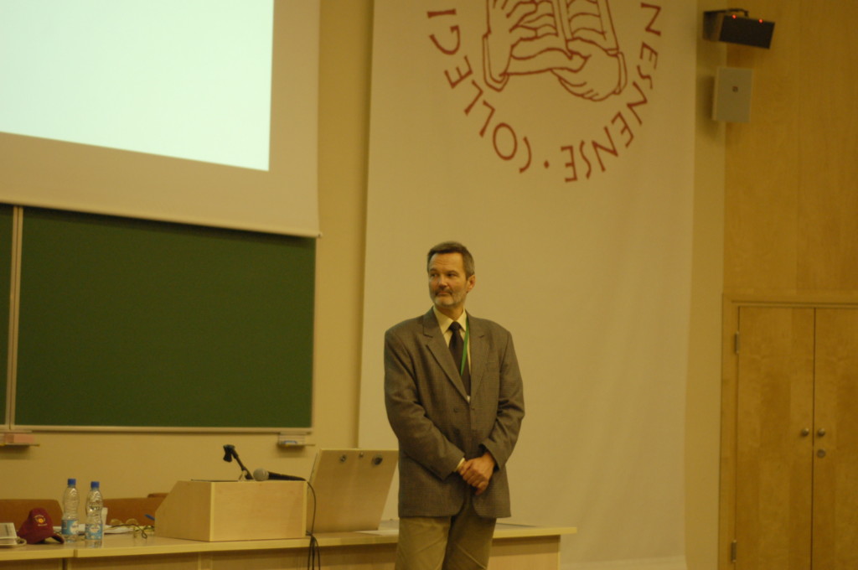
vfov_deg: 18.1
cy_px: 285
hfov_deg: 27.0
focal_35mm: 75
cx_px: 429
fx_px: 1785
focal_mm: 50
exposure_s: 1/100
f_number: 1.8
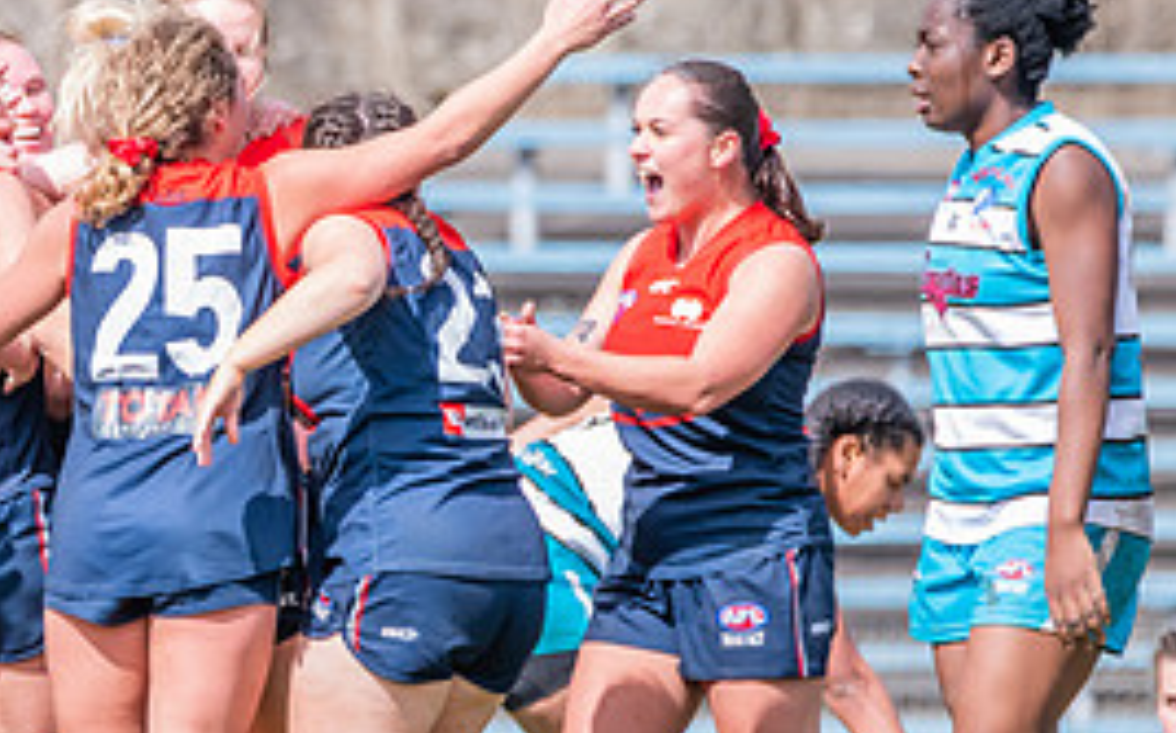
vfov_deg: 0.9
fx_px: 48387
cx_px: -133
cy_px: 285
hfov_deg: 1.4
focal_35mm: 1511
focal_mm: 500
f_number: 9
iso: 800
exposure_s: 1/1600
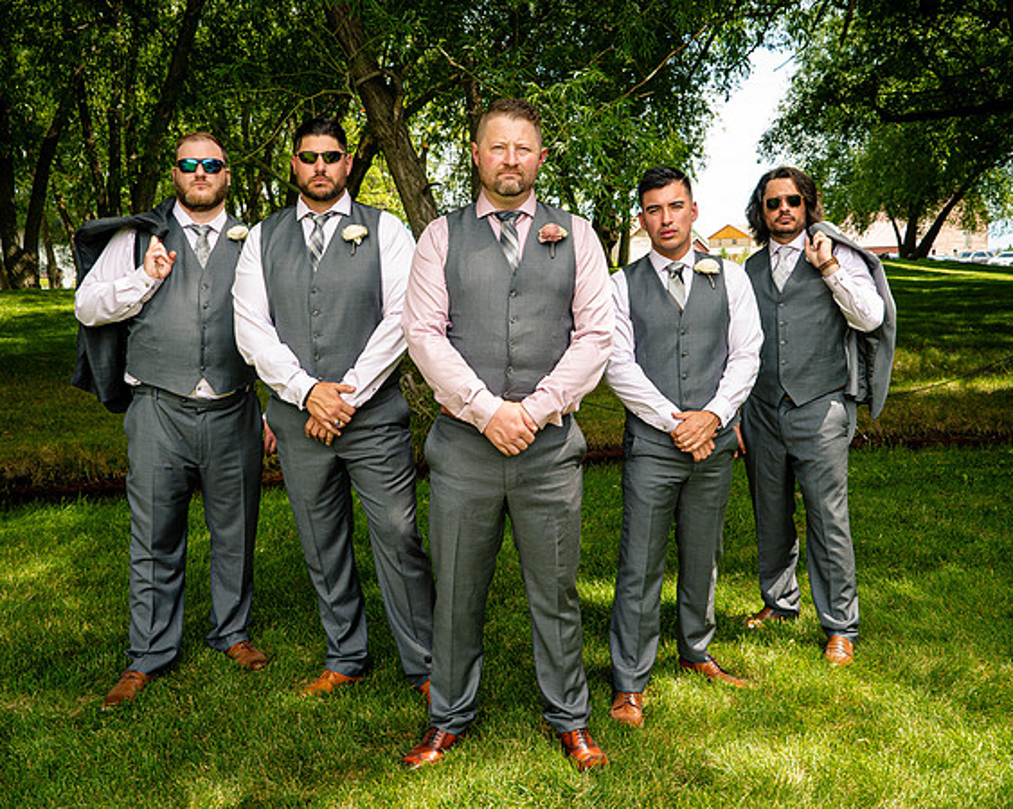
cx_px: 512
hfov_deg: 50.9
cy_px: 420
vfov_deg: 41.7
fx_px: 1063
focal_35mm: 35
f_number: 7.1
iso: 100
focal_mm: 29
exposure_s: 1/80
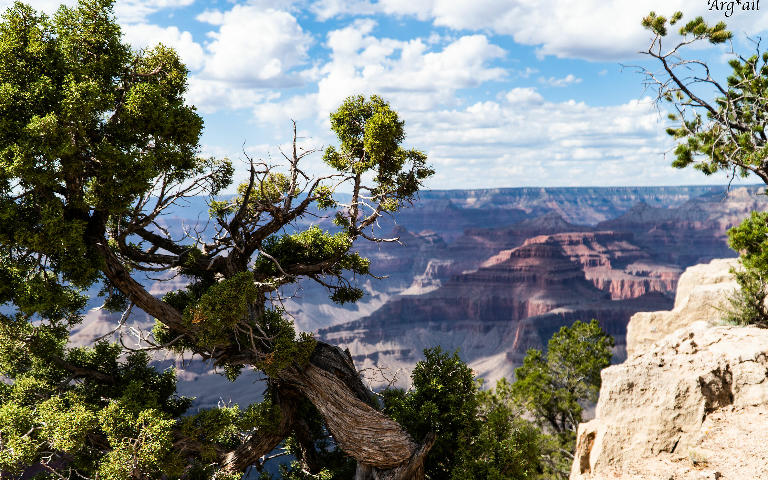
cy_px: 267
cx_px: 356
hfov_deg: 55.9
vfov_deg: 36.7
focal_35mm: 35
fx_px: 723
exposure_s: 1/640
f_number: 4.5
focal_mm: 21
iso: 100
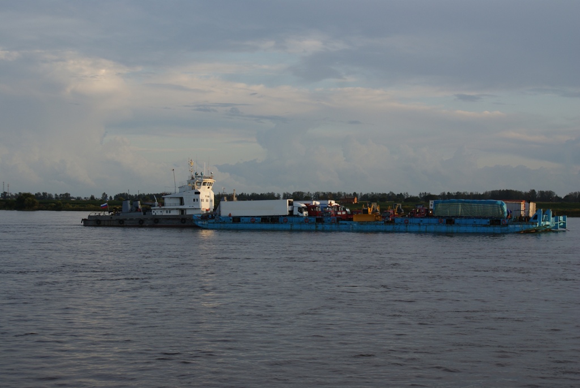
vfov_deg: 18.2
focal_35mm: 75
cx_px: 290
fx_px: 1210
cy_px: 194
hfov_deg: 27.0
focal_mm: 50
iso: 100
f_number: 7.1
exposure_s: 1/125
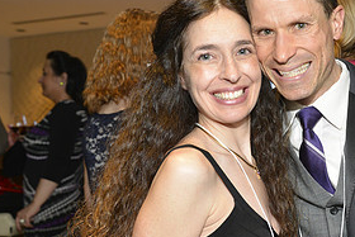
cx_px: 311
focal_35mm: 60
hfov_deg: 32.0
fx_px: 592
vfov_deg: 22.6
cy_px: 155
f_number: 4
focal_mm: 29
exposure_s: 1/60
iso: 800
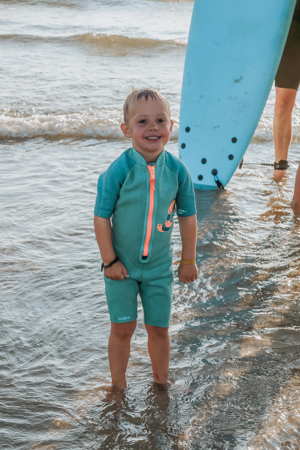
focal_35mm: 82
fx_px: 1025
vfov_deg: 24.8
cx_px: 150
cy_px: 225
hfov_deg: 16.7
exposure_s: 1/200
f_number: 8
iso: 100
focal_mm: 55
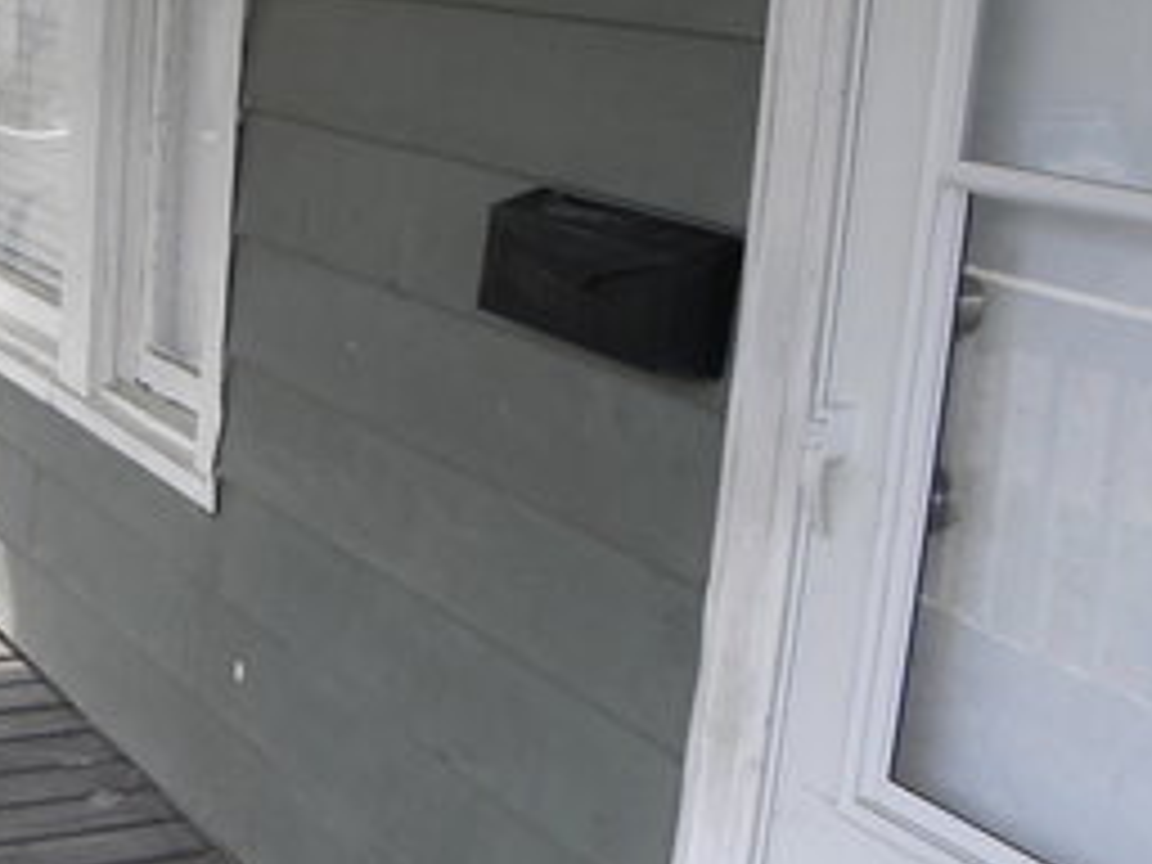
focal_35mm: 65
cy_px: 414
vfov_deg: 22.6
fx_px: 2163
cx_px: -99
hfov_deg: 27.4
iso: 64
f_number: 3.2
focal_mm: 4.6
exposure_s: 1/97
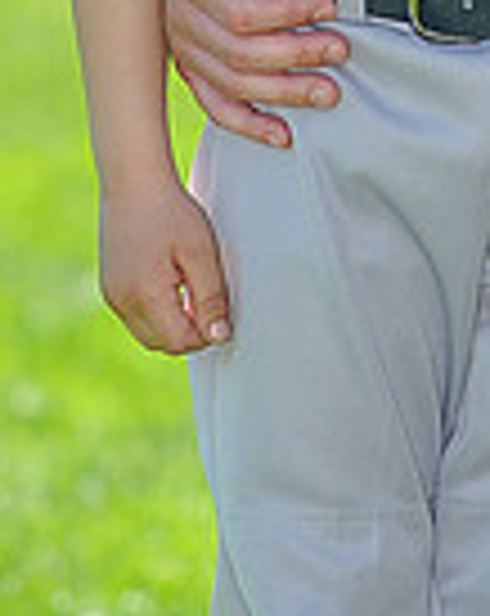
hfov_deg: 2.7
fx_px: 10495
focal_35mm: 577
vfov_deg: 3.3
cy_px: -454
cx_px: 697
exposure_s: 1/400
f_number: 5.6
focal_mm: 145
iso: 200
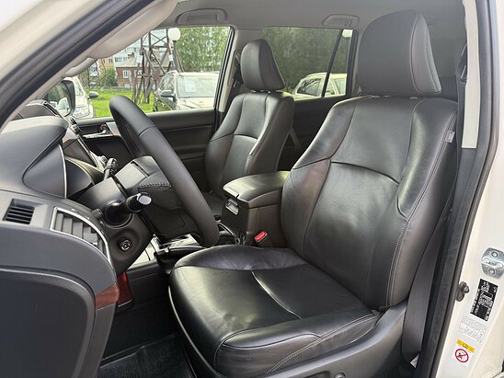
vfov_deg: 56.8
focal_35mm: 24
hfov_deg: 71.6
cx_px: 252
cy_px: 189
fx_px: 349
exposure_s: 1/185
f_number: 1.78
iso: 160
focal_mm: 6.76
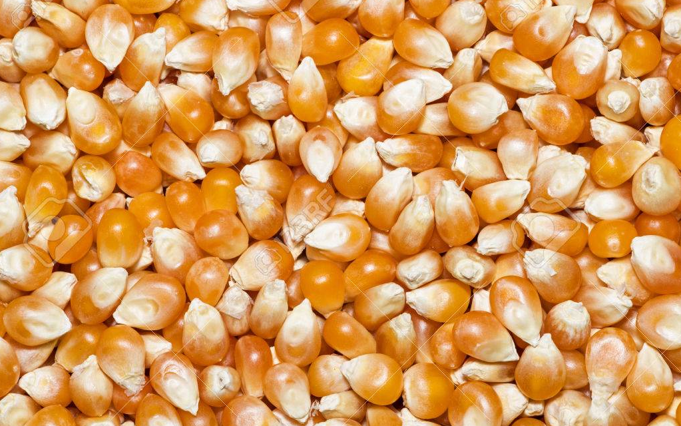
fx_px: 3602
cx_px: 418
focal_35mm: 194
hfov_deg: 10.8
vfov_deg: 6.8
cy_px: 204
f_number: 13
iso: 100
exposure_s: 1/160
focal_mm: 100
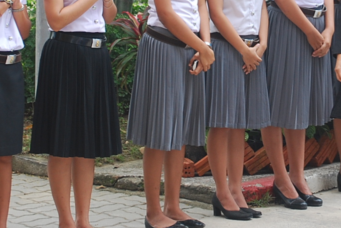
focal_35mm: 149
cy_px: -32
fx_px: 1417
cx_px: 275
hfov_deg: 13.7
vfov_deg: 9.1
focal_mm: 35
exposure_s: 1/100
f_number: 5.3
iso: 200
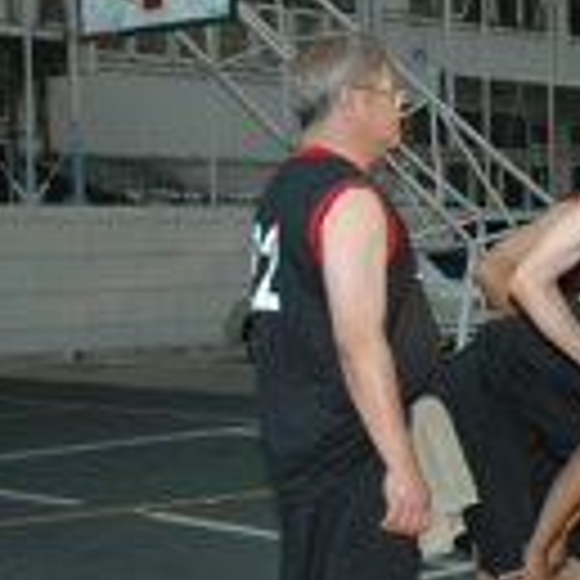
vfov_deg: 19.9
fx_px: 1649
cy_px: 286
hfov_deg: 17.9
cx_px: 854
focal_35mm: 87
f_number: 9
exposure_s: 1/320
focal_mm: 22
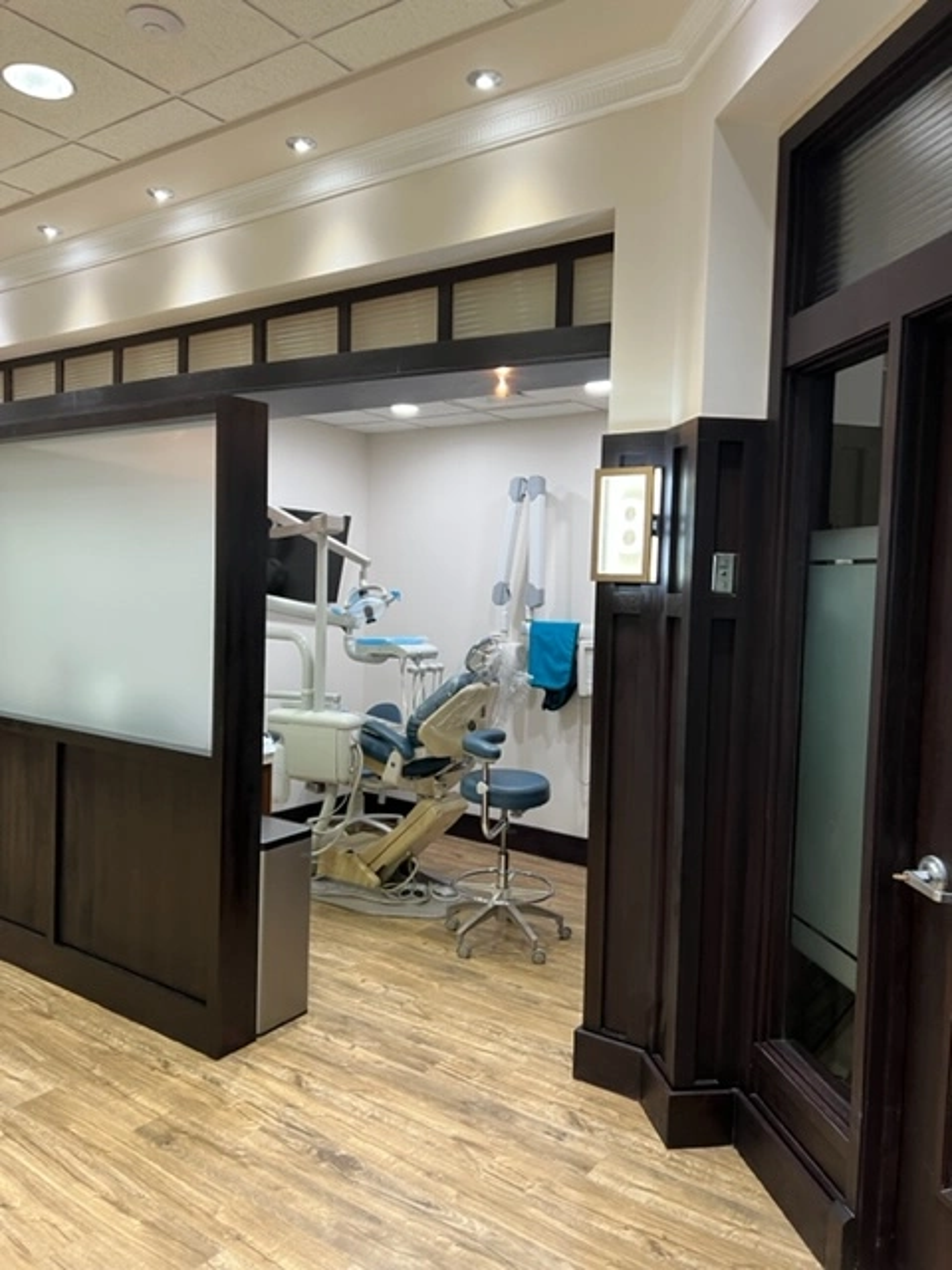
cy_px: 635
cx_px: 476
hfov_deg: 53.1
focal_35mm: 26
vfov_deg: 67.3
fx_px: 953
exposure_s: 1/60
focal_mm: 5.7
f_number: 1.5
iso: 80
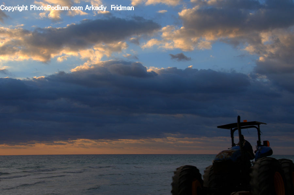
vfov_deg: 25.7
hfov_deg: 37.9
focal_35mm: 52
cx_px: 147
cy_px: 98
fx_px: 428
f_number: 16
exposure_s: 1/80
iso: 250
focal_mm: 35
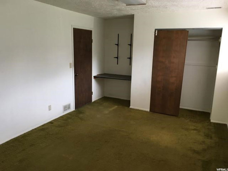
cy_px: 86
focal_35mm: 29
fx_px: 191
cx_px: 114
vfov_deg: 48.2
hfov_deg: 61.7
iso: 40
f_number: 2.2
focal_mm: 4.15
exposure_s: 1/30
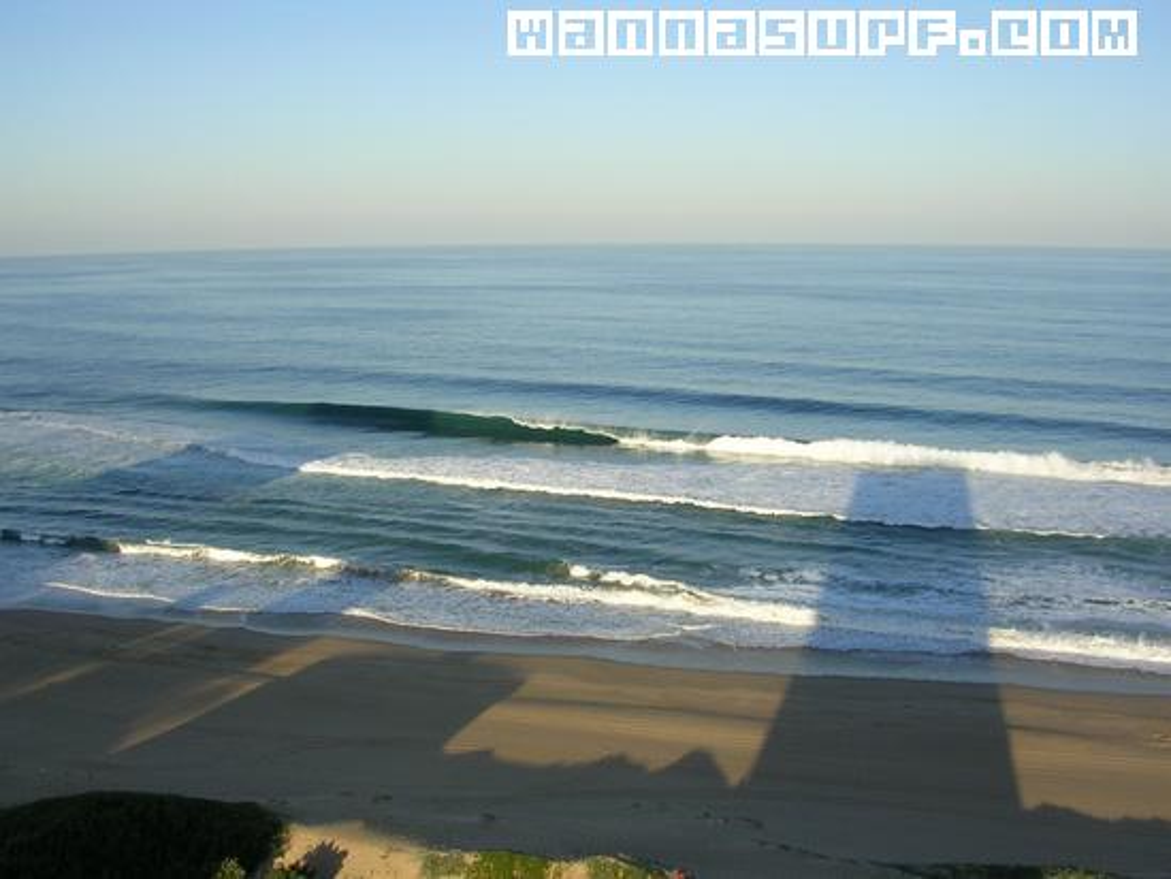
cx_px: 586
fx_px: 1286
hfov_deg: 49.0
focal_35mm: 38
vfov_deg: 37.7
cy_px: 440
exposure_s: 1/216
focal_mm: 5.8
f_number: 5.6
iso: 50
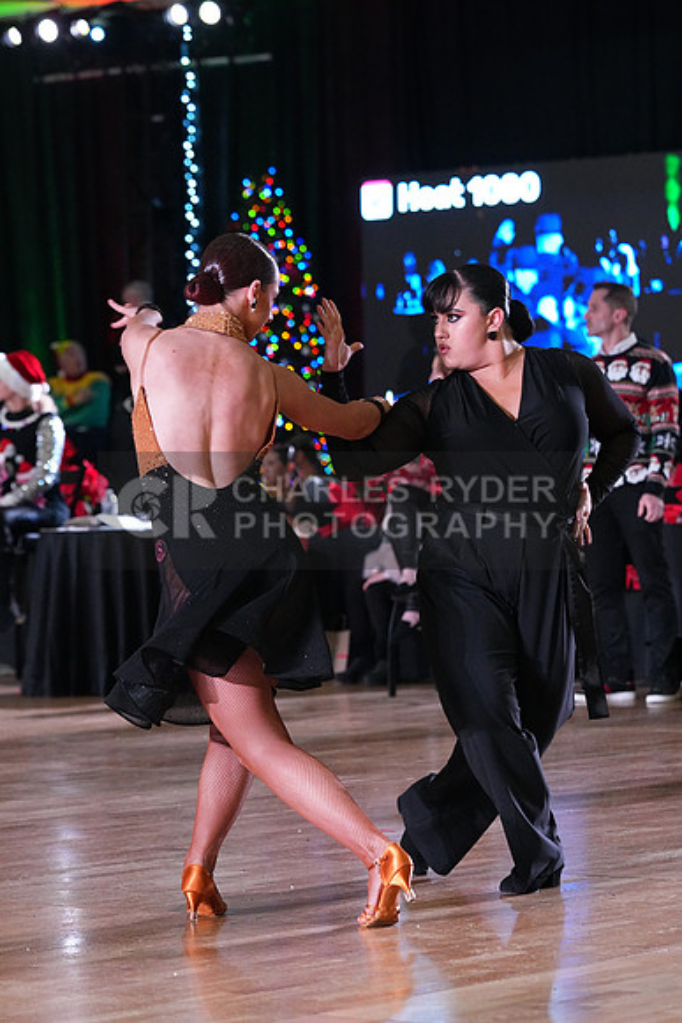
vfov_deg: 15.2
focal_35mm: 135
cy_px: 512
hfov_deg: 10.2
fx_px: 3834
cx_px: 341
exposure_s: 1/400
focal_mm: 135
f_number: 5
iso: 8000
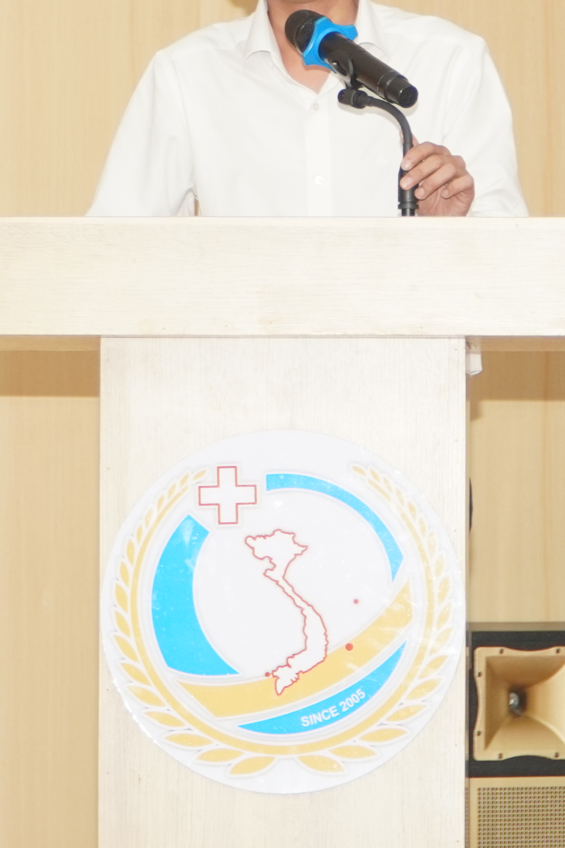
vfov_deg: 9.6
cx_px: 239
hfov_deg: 6.4
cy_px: 69
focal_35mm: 213
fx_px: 5014
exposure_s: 1/160
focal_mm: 48
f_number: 4
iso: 400
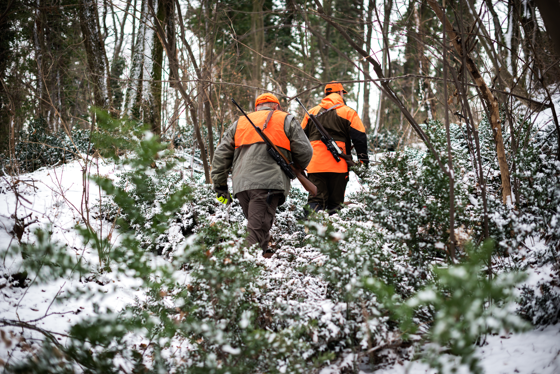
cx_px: 280
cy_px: 187
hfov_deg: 39.6
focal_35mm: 50
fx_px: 778
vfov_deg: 27.0
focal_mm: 50
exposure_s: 1/640
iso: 320
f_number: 2.5
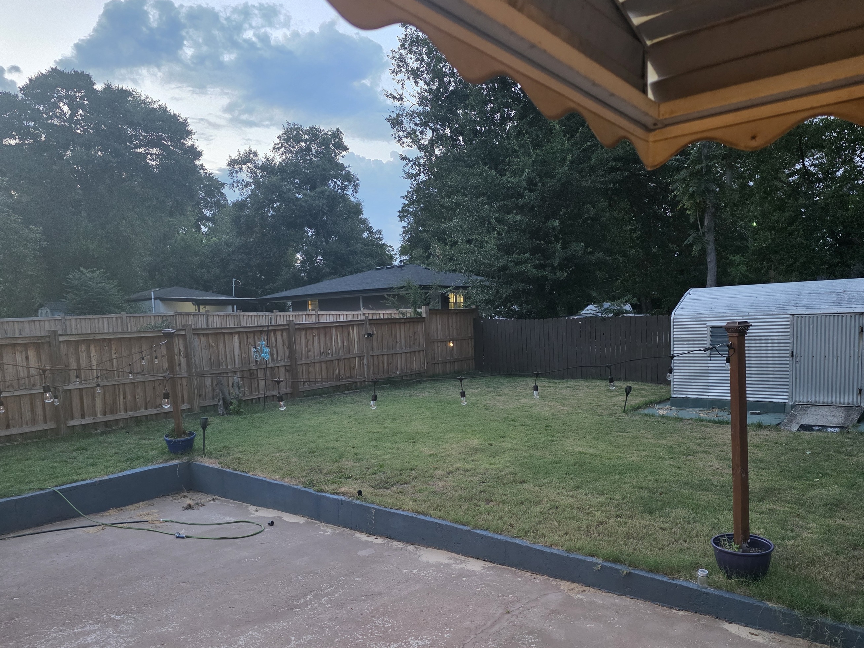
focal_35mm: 27
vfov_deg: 51.1
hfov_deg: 65.2
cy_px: 378
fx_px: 674
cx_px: 470
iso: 800
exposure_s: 1/120
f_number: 1.7
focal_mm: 6.3
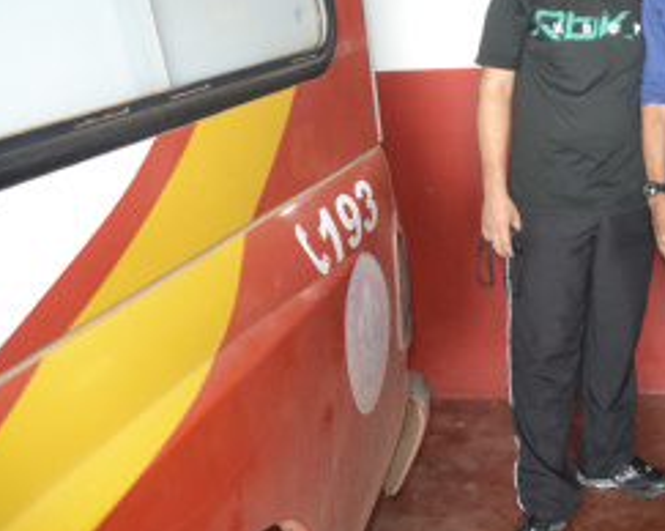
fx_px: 1141
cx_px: 670
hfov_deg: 30.2
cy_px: 125
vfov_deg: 25.8
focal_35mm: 58
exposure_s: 1/60
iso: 640
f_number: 3.5
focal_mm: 20
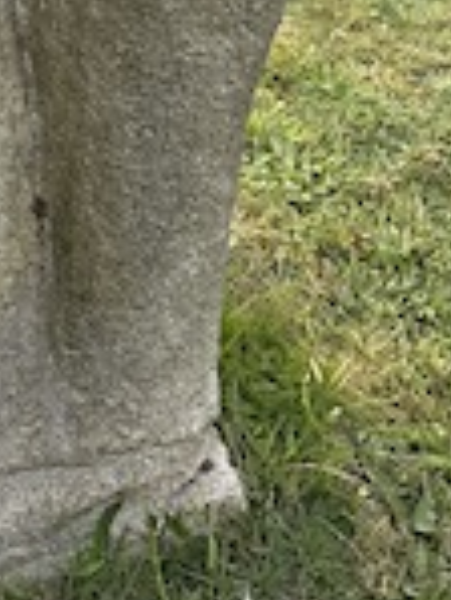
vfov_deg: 15.6
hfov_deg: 14.1
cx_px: -36
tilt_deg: -3.4
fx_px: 1787
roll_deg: +0.1
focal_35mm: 103
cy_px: -560
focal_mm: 6.86
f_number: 1.78
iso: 80
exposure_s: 1/2732
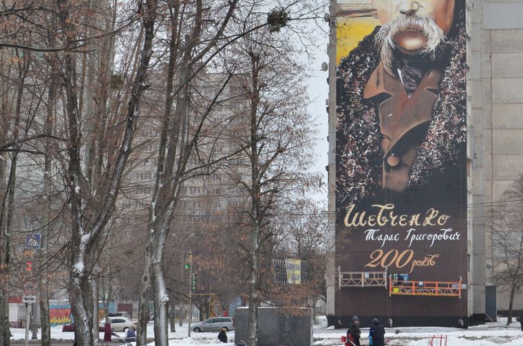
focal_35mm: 94
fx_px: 1362
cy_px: 62
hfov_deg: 21.5
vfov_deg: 14.4
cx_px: 419
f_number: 8
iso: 800
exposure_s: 1/320
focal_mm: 34
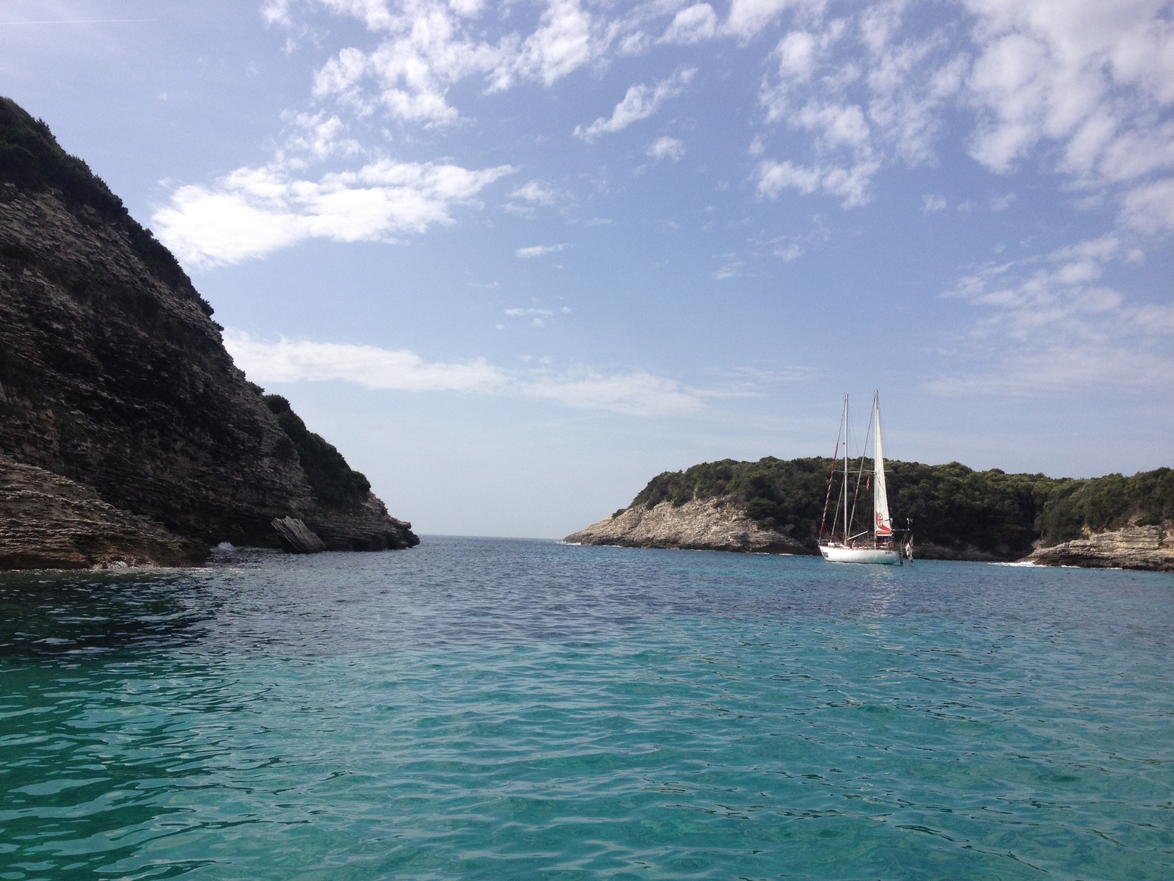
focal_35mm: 35
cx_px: 587
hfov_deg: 52.6
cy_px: 440
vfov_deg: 40.7
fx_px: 1187
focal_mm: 4.28
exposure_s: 1/2907
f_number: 2.4
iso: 64
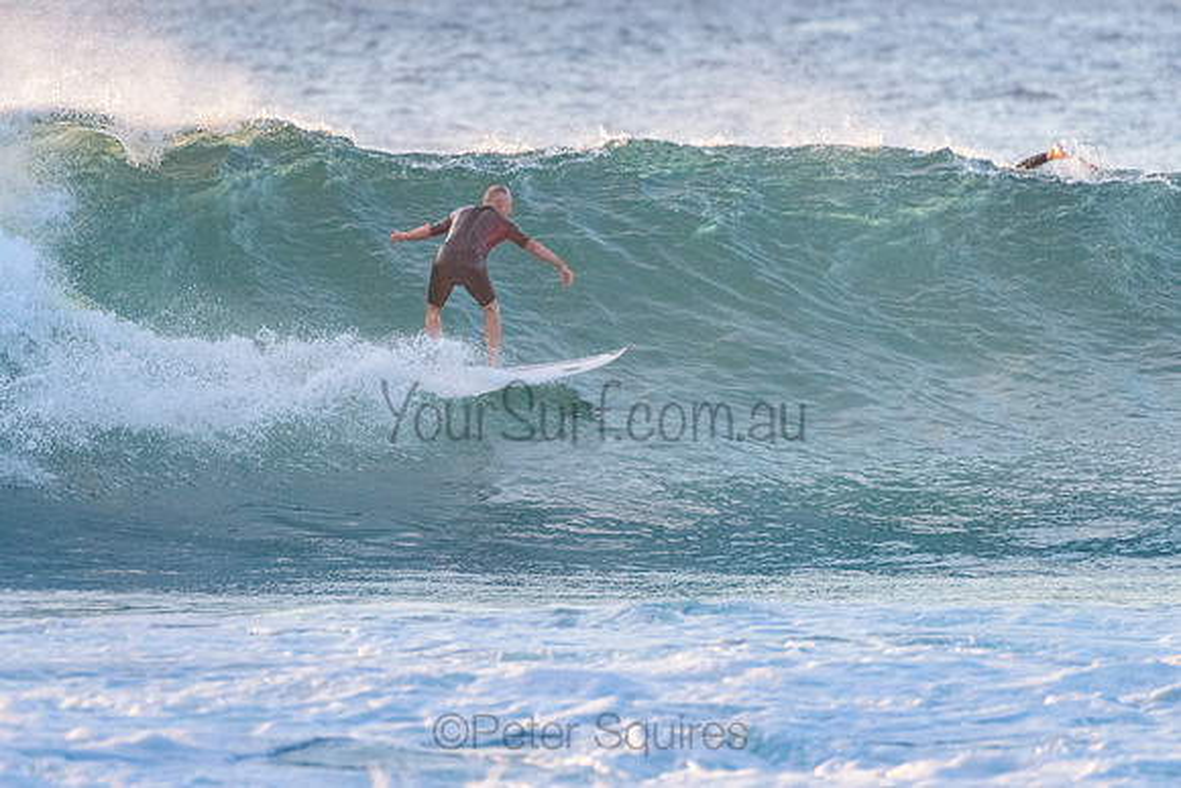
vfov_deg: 2.2
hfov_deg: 3.4
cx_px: 514
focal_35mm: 612
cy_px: 367
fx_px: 20089
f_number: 5.6
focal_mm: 500
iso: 2800
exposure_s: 1/2000
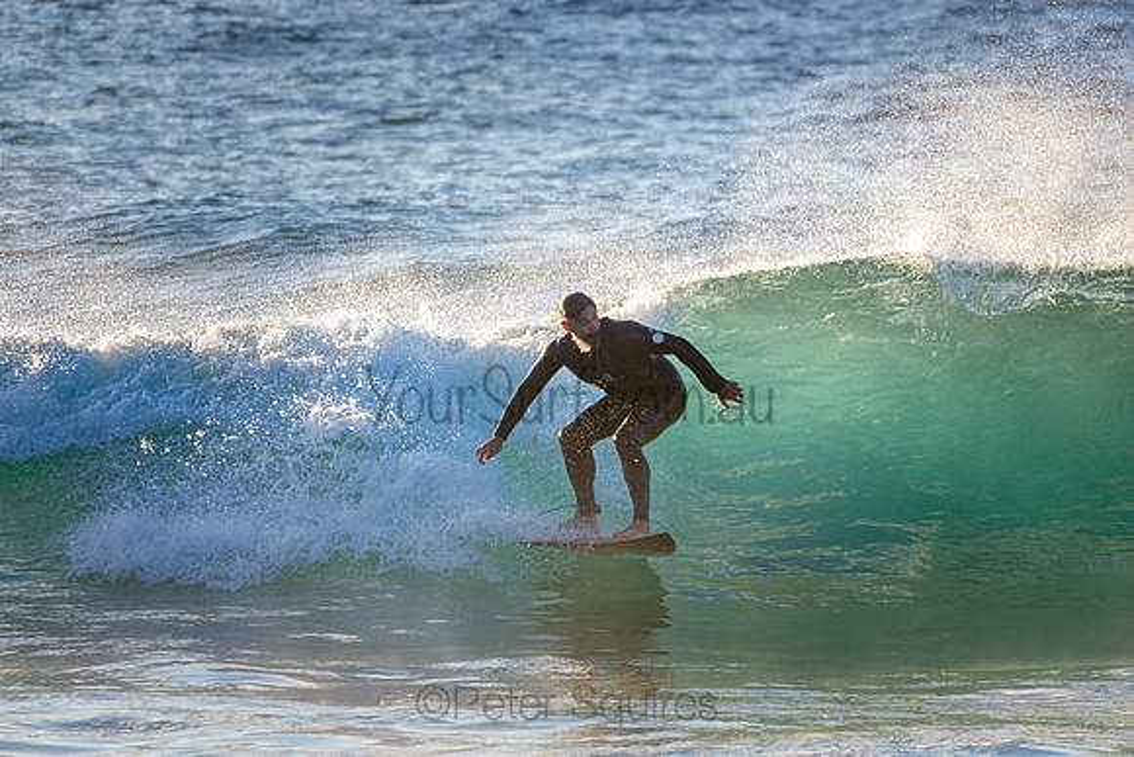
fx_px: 23629
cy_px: 378
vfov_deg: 1.8
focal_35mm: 750
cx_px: 567
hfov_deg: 2.7
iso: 280
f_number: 5.6
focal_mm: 500
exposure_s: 1/1250
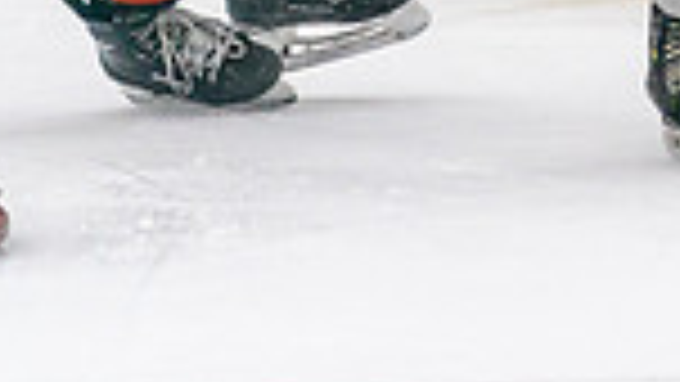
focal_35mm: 646
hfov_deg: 3.3
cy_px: -375
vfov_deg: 1.9
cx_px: 847
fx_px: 11650
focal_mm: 147
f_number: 2.8
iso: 3200
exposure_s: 1/1250
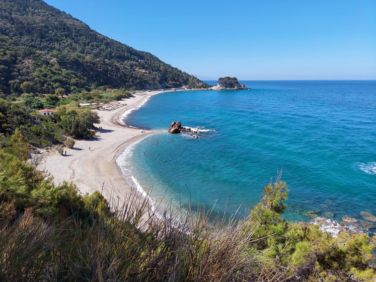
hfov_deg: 69.4
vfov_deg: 54.9
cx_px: 188
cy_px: 141
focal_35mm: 25
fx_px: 272
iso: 40
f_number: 1.8
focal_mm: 5.23
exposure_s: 1/1352
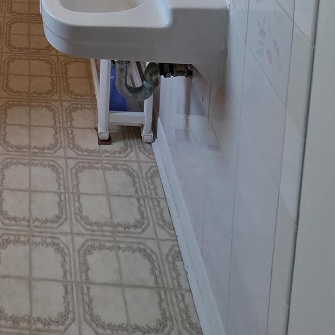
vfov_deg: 24.6
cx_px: -16
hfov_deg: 34.7
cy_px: -221
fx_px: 471
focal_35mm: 43
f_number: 1.9
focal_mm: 2.2
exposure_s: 1/120
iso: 200
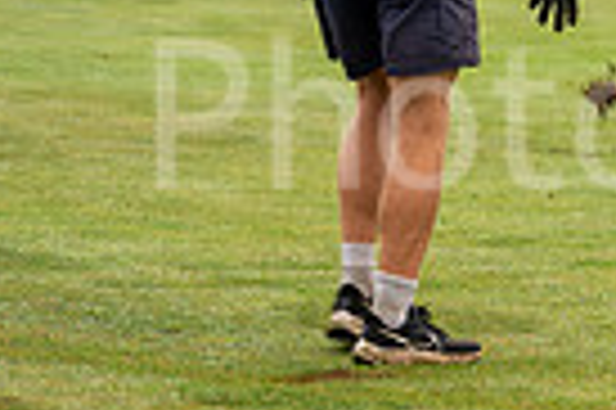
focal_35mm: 297
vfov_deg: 4.6
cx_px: 737
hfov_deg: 6.9
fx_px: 5076
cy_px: -95
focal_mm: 70
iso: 160
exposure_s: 1/125
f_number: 4
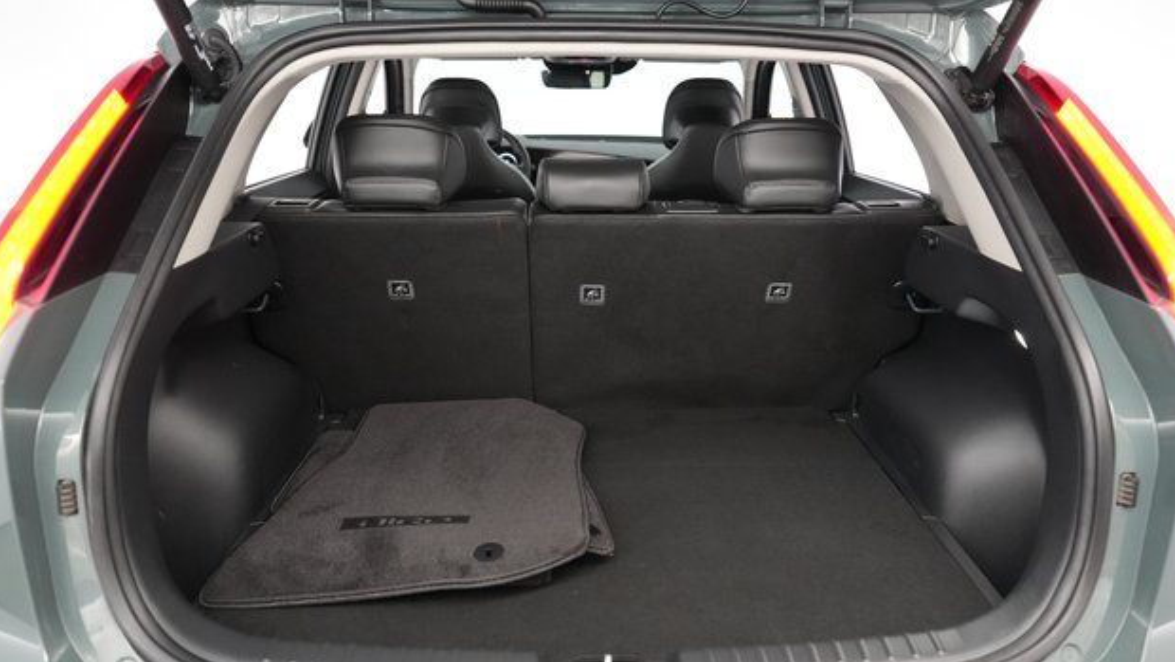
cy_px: 372
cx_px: 599
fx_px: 841
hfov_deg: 69.8
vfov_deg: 42.8
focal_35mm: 27
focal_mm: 25
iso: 6400
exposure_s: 1/160
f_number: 2.8
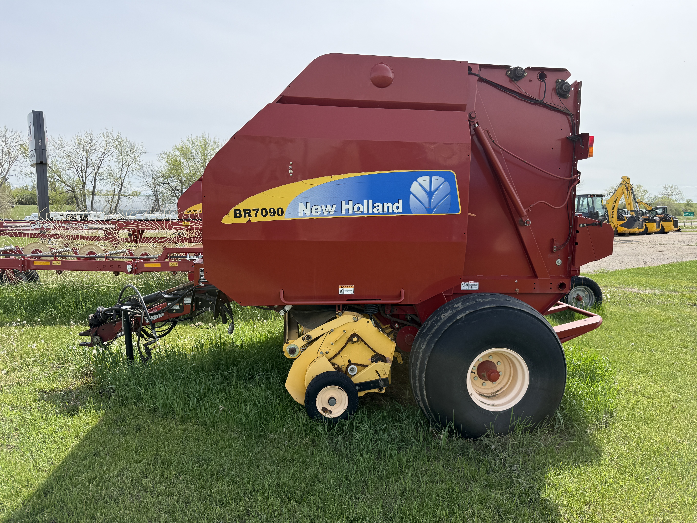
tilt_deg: -2.8
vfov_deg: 56.8
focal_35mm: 24
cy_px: 262
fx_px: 483
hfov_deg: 71.6
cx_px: 348
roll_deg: +0.9
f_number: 1.78
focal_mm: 6.76
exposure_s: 1/2611
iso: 100
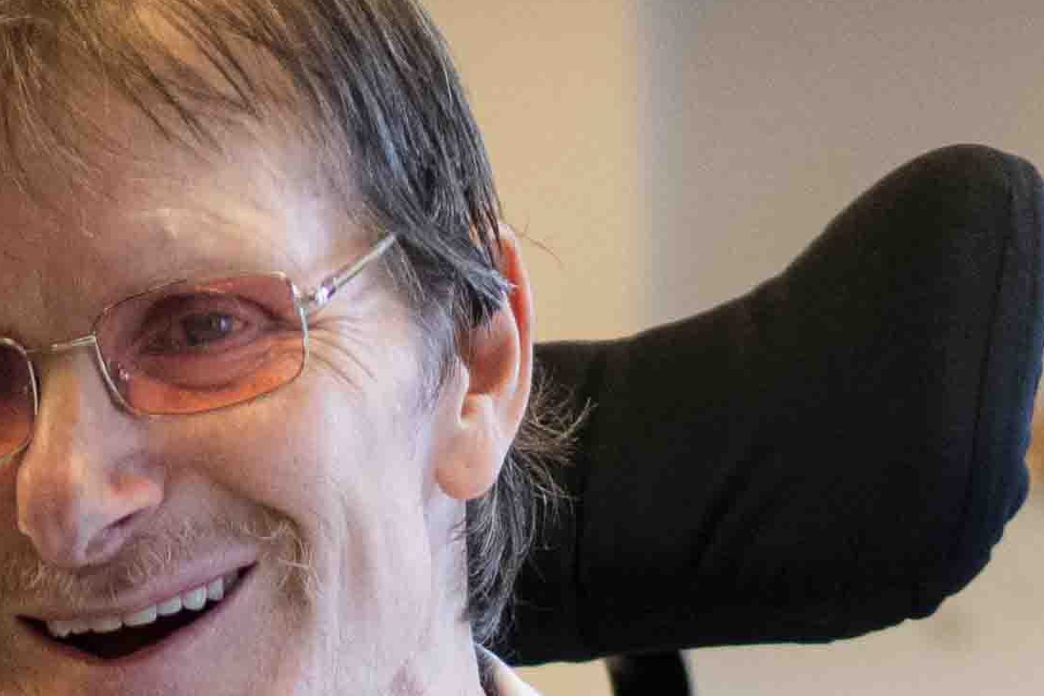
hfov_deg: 7.8
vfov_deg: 5.0
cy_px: 1780
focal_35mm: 264
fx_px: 7655
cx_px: 347
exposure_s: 1/500
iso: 1600
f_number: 1.8
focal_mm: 35
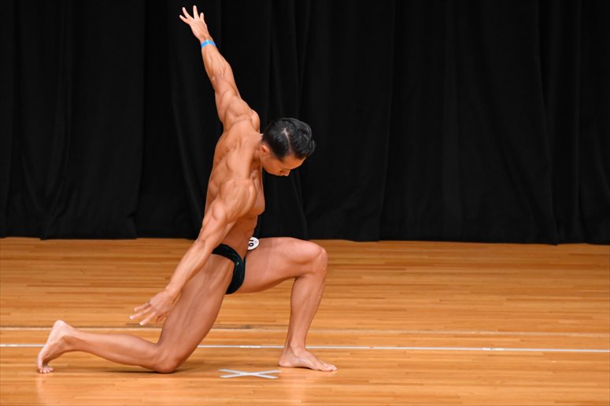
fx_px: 5843
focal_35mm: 345
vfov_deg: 4.0
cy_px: 203
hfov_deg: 6.0
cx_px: 305
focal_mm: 230
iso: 3200
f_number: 5.6
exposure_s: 1/400
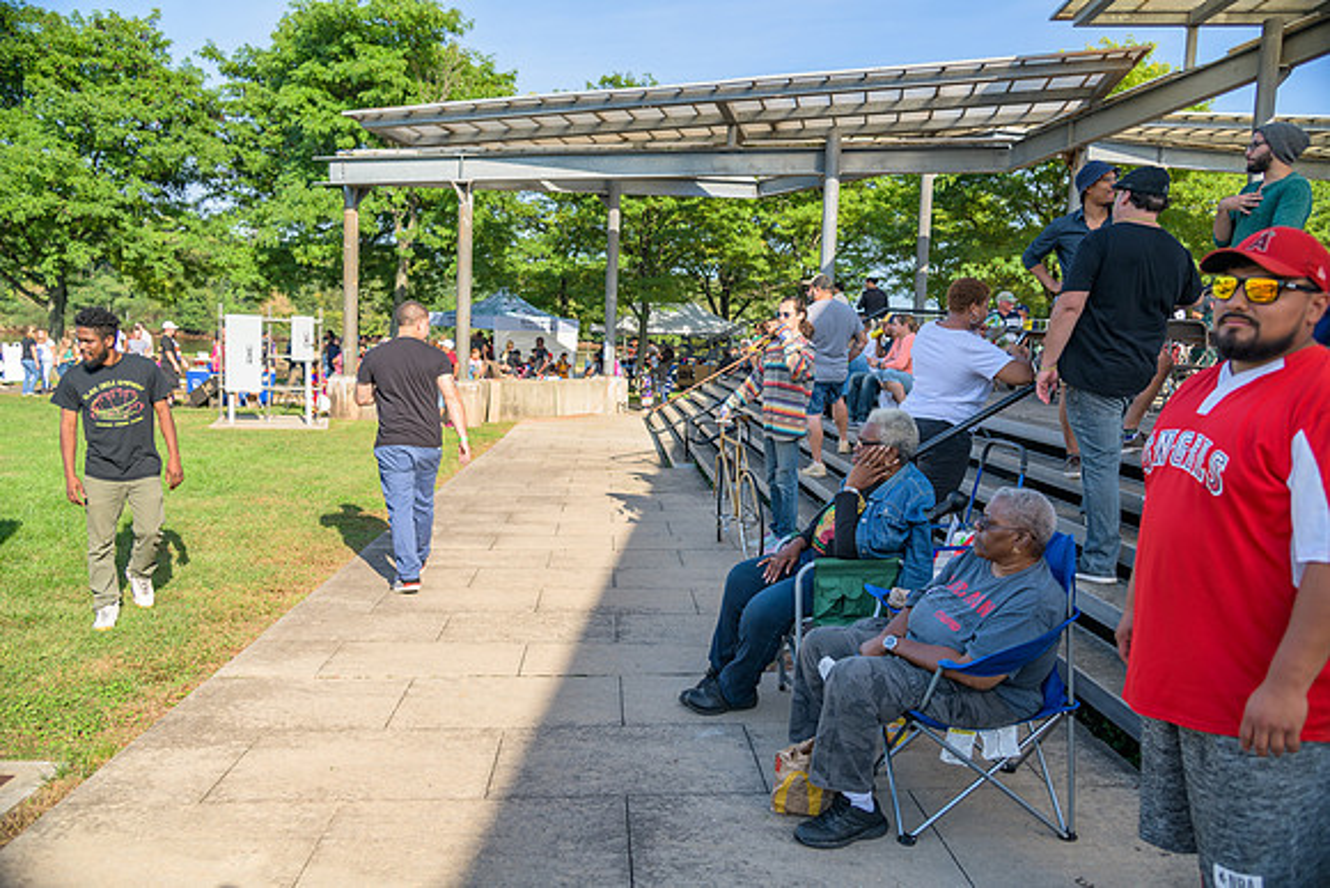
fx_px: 1035
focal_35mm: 28
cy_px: 444
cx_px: 665
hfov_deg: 65.5
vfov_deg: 46.4
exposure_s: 1/125
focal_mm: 28
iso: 64
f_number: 4
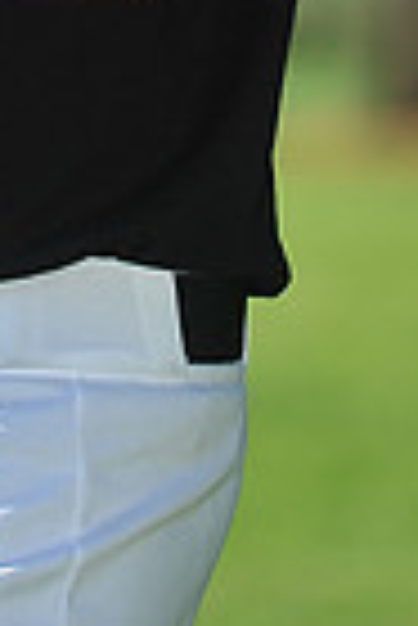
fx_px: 14454
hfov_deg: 1.7
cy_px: -455
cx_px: -18
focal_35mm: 832
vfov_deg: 2.5
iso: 200
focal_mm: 200
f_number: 4
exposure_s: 1/1600
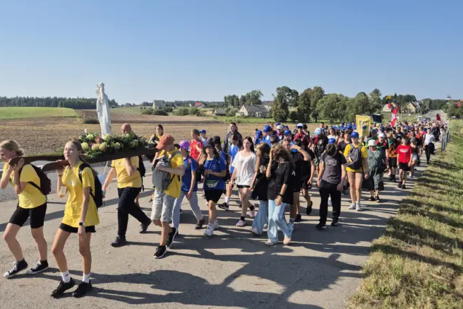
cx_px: 218
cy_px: 118
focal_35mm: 28
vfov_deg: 46.0
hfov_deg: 65.4
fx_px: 360
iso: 25
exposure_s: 1/1684
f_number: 1.8
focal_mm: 5.4
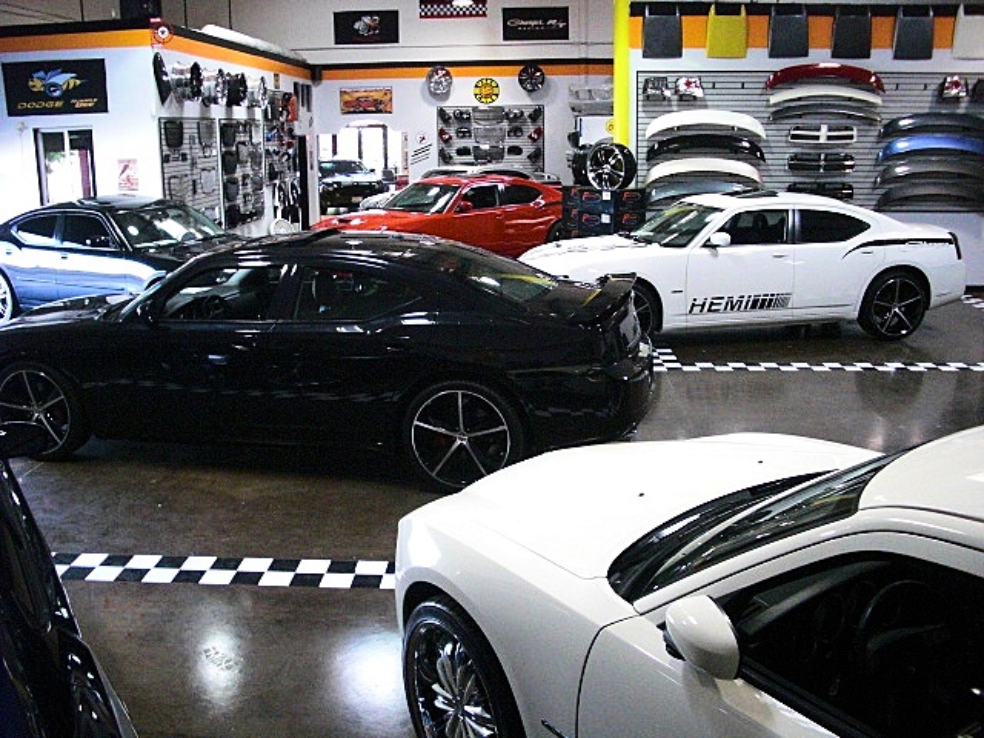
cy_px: 369
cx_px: 492
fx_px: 1023
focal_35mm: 36
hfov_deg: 51.4
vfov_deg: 39.7
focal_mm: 6.3
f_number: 2.8
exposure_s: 1/100
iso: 800
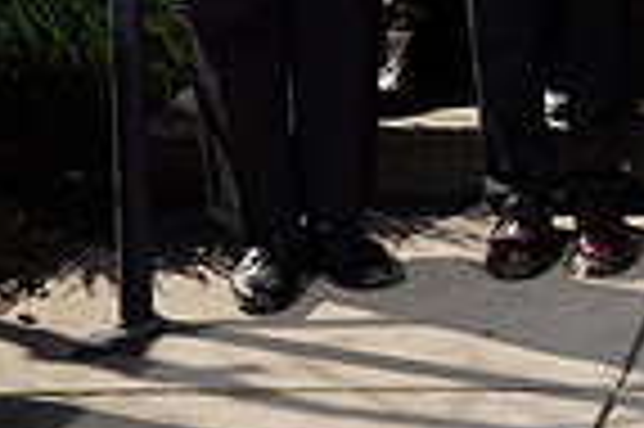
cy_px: -363
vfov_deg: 9.4
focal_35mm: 138
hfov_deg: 13.2
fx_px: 2466
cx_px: 1216
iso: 100
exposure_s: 1/250
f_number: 9
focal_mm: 34
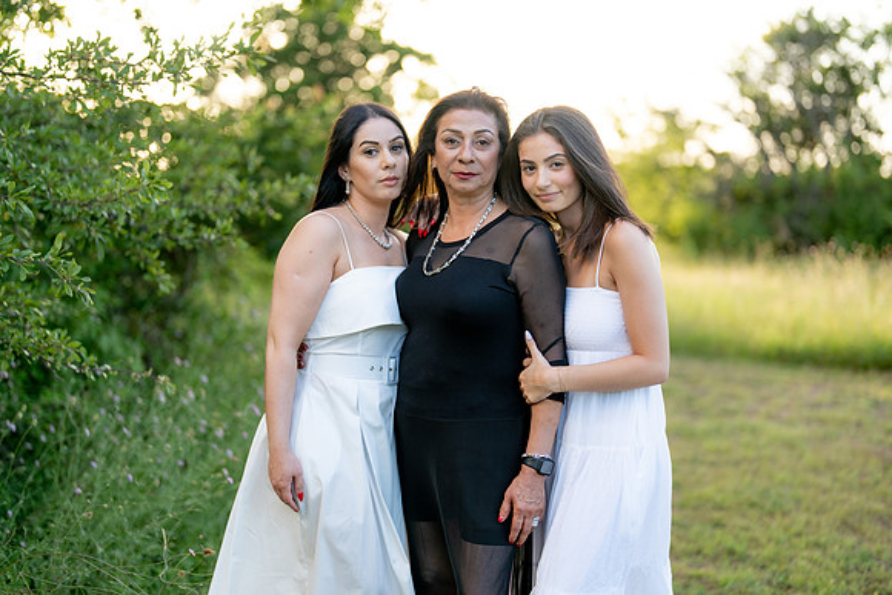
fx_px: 1239
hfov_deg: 39.6
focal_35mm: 50
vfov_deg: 27.0
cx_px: 446
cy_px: 298
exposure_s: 1/1000
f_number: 1.2
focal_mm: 50
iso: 100
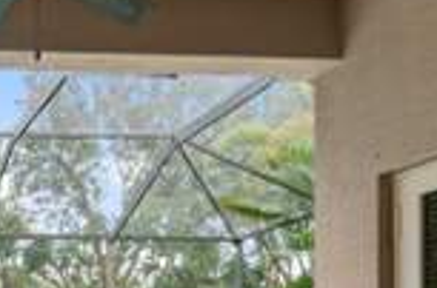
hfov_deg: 31.3
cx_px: -146
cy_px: 365
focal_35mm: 47
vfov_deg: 25.0
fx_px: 569
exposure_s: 1/2
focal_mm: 10
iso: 200
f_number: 10
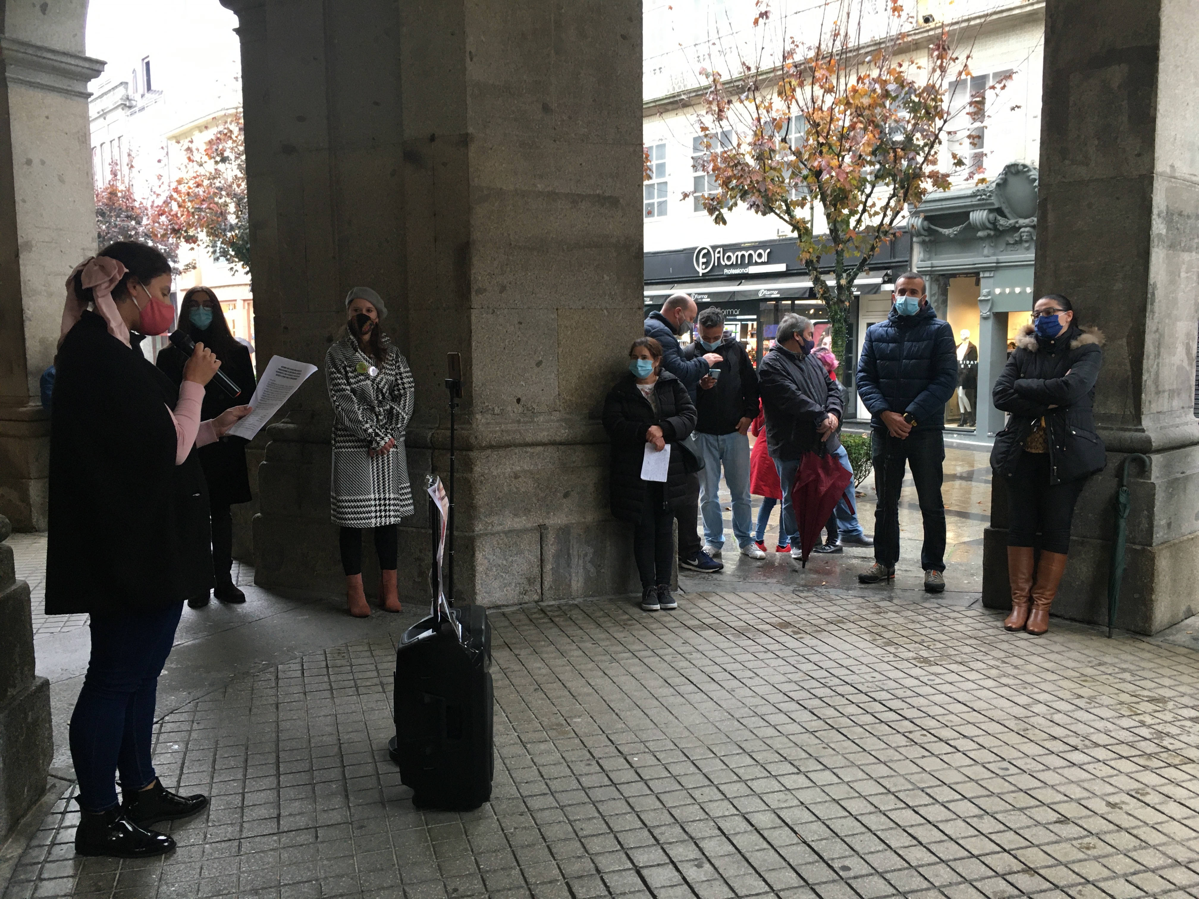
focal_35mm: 29
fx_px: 1004
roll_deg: +0.6
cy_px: 450
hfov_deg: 61.7
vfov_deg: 48.2
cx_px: 600
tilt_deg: -7.5
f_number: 2.2
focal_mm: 4.15
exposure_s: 1/33
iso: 64
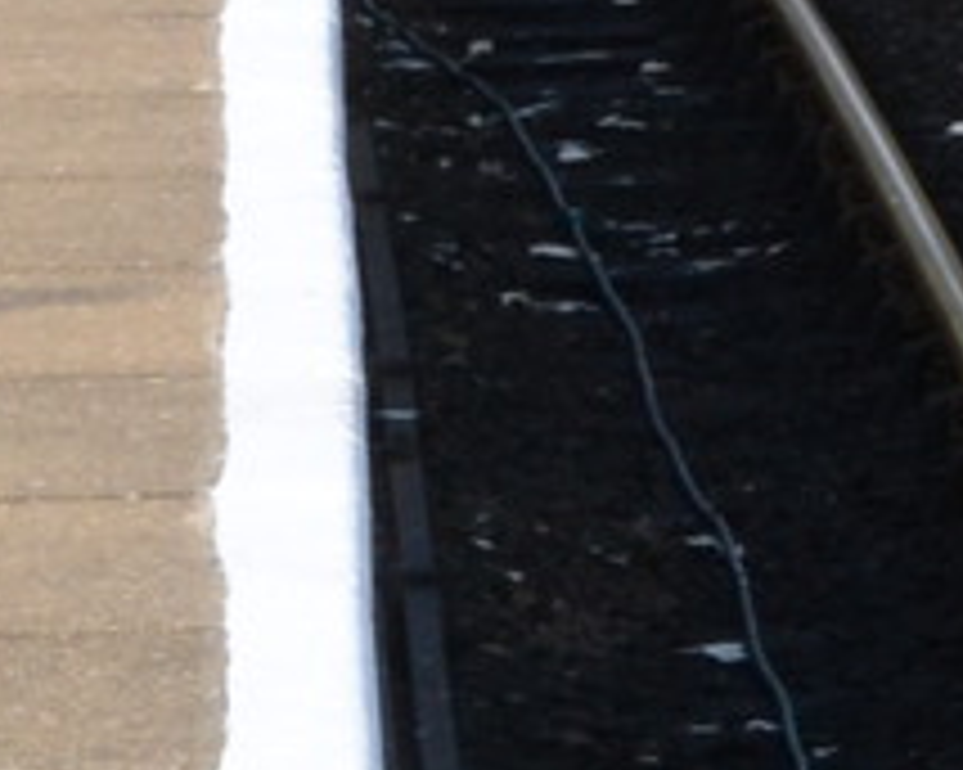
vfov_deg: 2.6
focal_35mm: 579
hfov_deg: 3.2
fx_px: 16495
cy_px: -1977
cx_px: 3465
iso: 500
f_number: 18
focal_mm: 46
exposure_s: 1/125
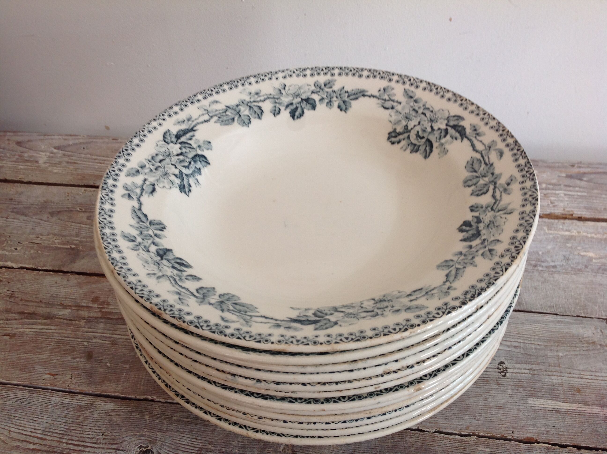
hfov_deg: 52.7
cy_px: 227
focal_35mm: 35
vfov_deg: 40.6
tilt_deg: -43.4
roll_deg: +3.1
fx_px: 613
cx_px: 304
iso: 50
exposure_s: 1/20
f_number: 2.4
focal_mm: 4.28
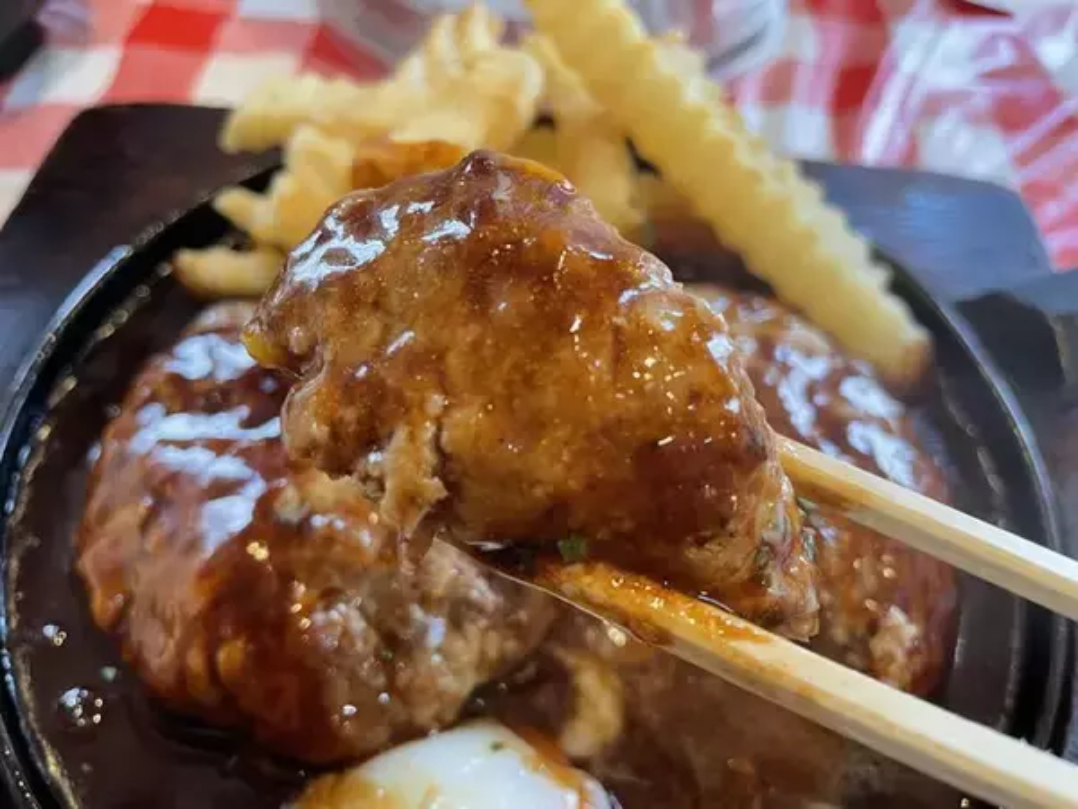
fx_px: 810
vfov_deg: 53.1
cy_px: 404
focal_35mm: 26
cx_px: 539
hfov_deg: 67.3
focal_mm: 4.2
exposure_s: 1/60
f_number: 1.6
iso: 250
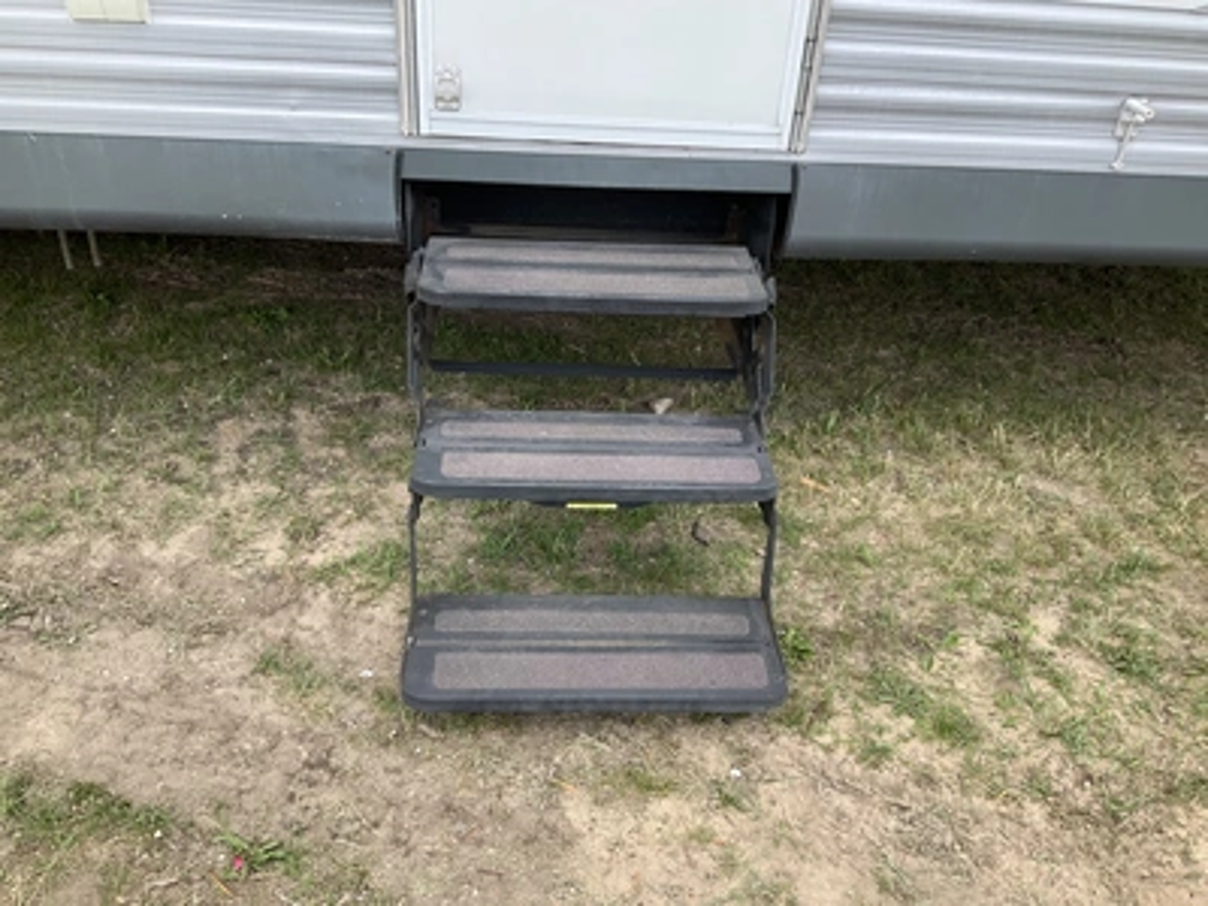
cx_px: 604
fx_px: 1012
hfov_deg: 61.7
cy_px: 453
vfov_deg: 48.2
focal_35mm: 29
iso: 25
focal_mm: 3
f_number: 1.8
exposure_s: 1/545
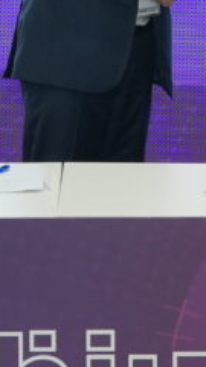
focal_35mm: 161
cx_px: 99
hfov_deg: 7.5
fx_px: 1563
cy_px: -71
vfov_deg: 13.0
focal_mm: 24
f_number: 4.5
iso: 500
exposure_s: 1/90
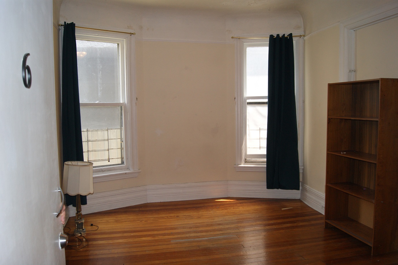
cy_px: 132
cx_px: 199
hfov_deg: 67.4
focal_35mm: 27
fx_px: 298
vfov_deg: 47.9
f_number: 5.6
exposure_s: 1/60
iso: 400
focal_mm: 18
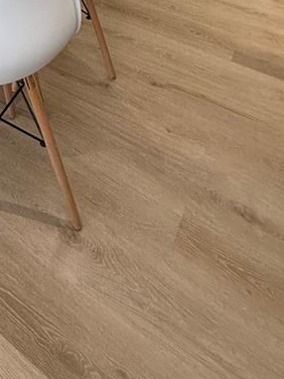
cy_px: -195
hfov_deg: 28.7
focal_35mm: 44
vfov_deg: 27.9
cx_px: -53
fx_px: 482
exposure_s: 1/120
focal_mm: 2.22
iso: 200
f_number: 2.2
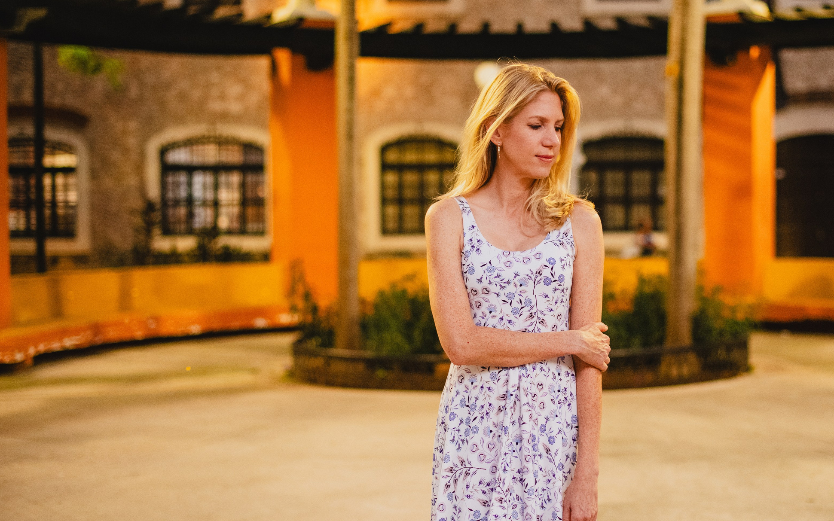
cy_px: 230
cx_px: 499
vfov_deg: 18.9
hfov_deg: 29.7
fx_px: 1568
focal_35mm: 69
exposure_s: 1/320
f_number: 2
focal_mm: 50
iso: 3200
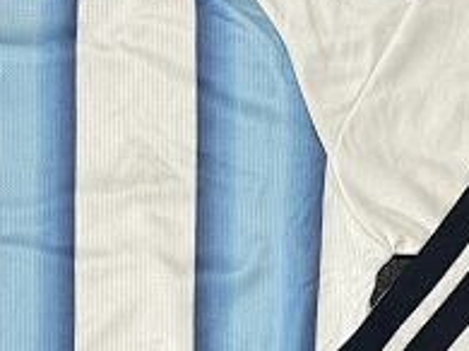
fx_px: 1801
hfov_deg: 14.8
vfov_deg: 11.1
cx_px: 200
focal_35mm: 133
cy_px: 325
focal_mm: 6.76
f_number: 1.78
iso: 250
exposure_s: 1/50
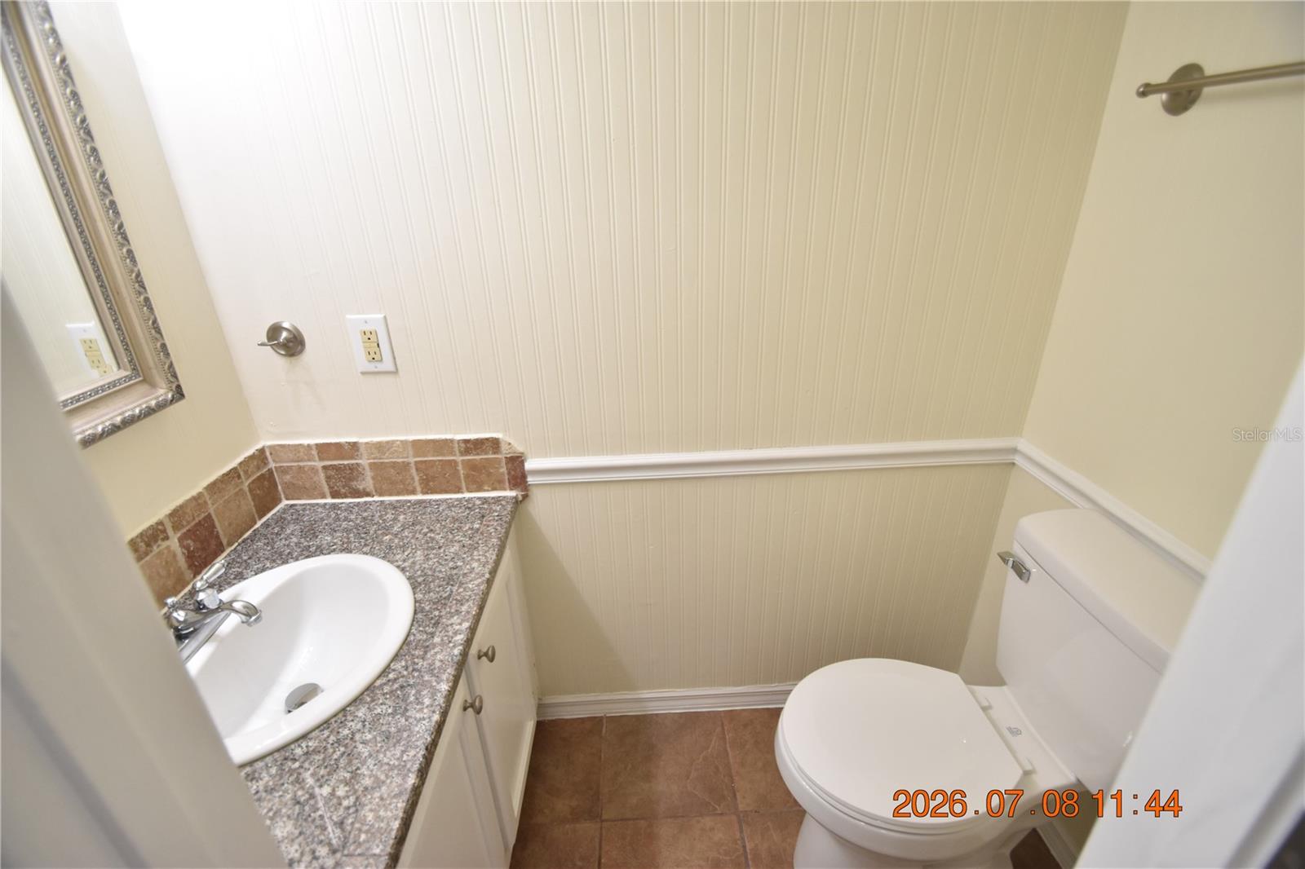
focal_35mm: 15
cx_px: 652
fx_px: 544
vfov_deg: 77.3
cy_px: 434
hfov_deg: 100.4
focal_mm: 10
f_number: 3.5
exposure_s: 1/125
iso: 800
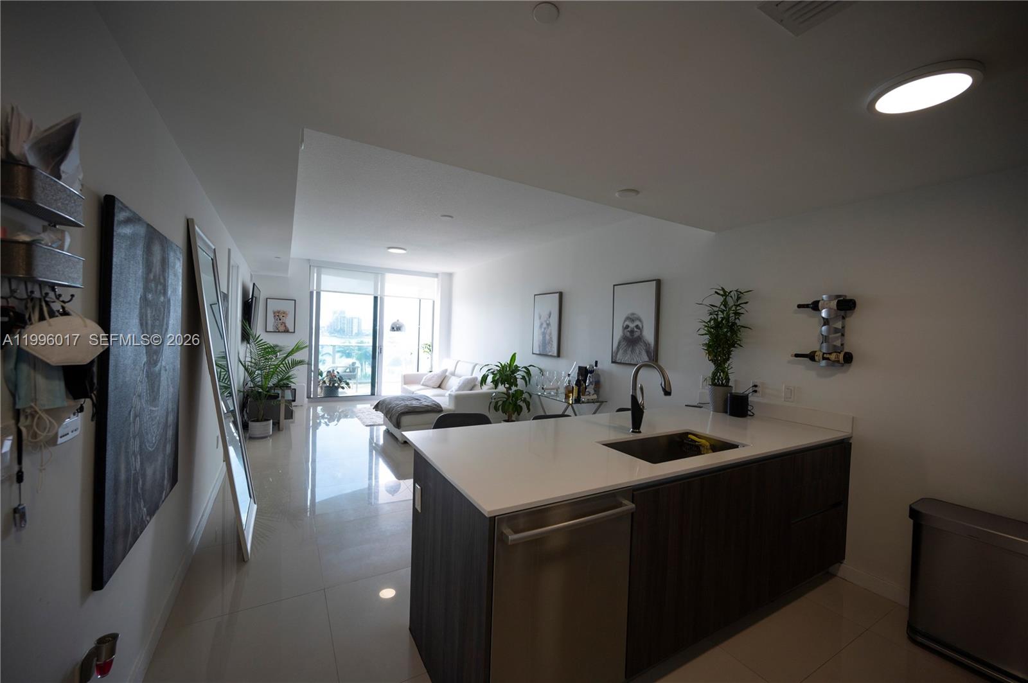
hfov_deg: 104.3
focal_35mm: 14
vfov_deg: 81.1
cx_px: 514
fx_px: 399
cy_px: 342
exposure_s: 1/250
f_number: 4
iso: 100
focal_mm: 14
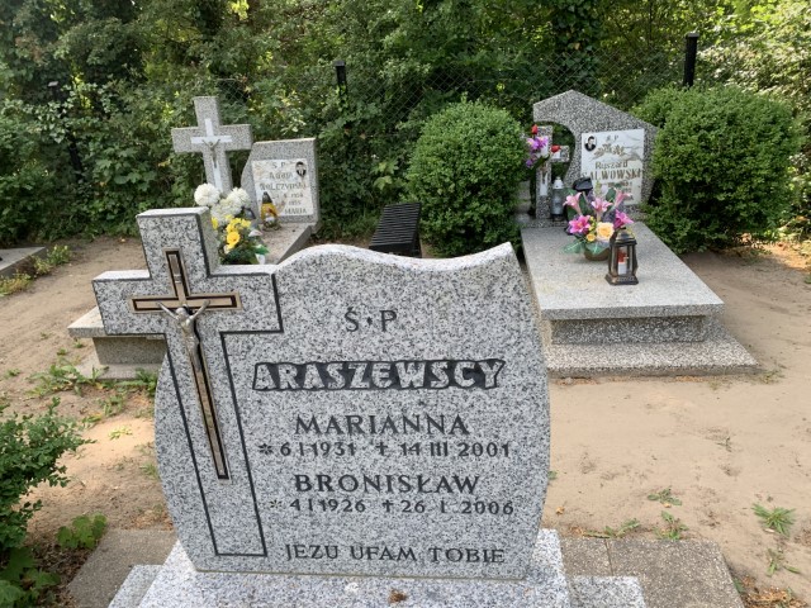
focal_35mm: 26
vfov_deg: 53.1
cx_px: 406
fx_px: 609
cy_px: 304
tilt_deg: -20.5
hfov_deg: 67.3
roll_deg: +3.6
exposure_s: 1/273
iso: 25
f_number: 1.8
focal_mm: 4.25
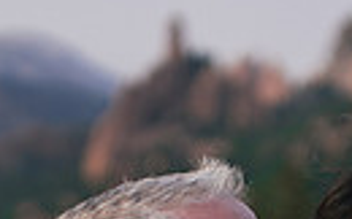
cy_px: 595
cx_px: 249
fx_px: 1697
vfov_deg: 6.8
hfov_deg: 11.8
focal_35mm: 177
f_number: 2.5
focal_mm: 50
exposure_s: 1/1250
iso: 125
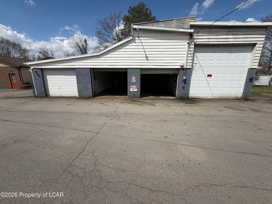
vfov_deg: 85.7
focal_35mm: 14
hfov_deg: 102.1
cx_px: 136
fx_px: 110
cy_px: 102
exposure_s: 1/1399
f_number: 2.2
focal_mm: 2.22
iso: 20
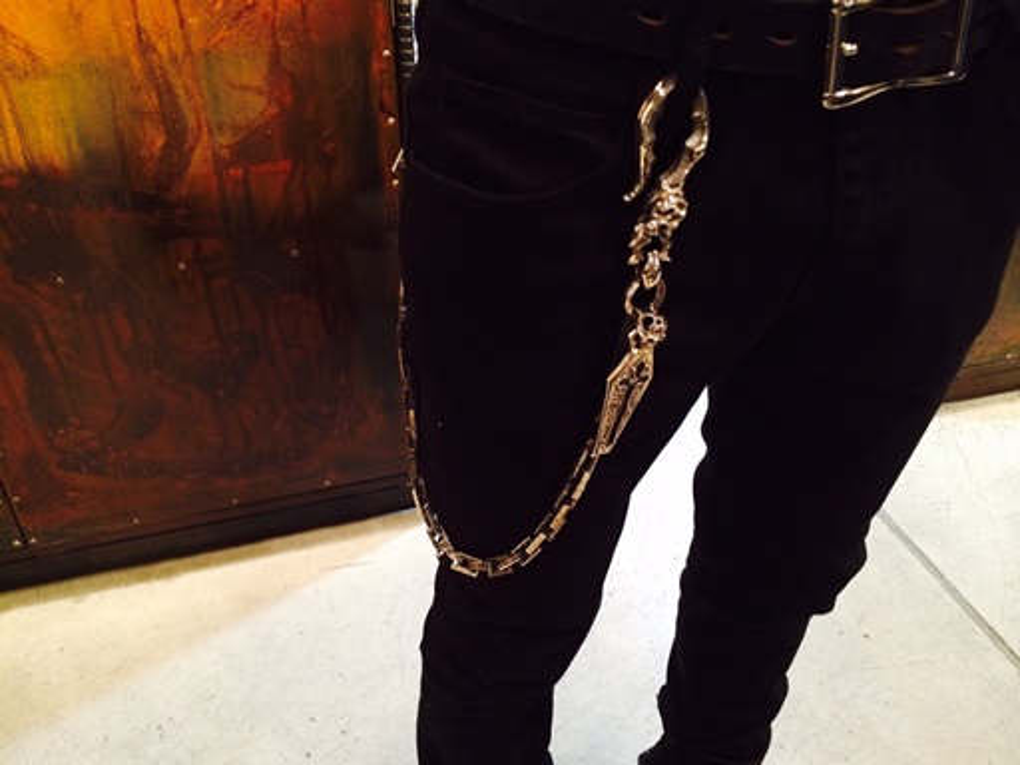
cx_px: 510
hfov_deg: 60.0
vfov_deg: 46.8
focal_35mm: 30
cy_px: 382
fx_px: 884
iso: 320
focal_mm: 4.12
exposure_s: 1/15
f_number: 2.2
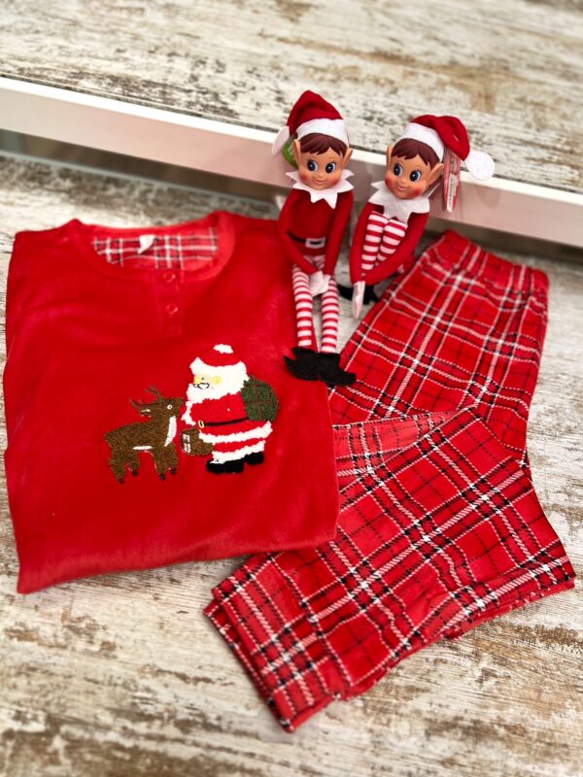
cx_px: 292
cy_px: 388
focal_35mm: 26
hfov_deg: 53.1
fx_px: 584
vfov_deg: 67.3
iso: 100
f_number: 1.5
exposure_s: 1/50
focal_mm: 5.7
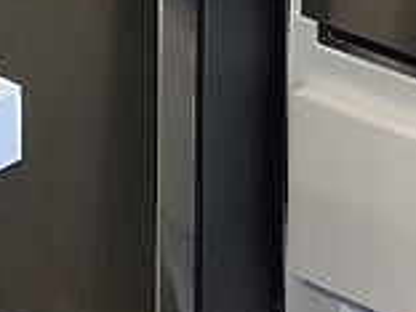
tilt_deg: -6.7
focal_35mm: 184
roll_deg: -0.1
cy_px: -629
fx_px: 2211
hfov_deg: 10.7
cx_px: 416
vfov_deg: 7.2
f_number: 1.8
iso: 32
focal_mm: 3.99
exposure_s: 1/30
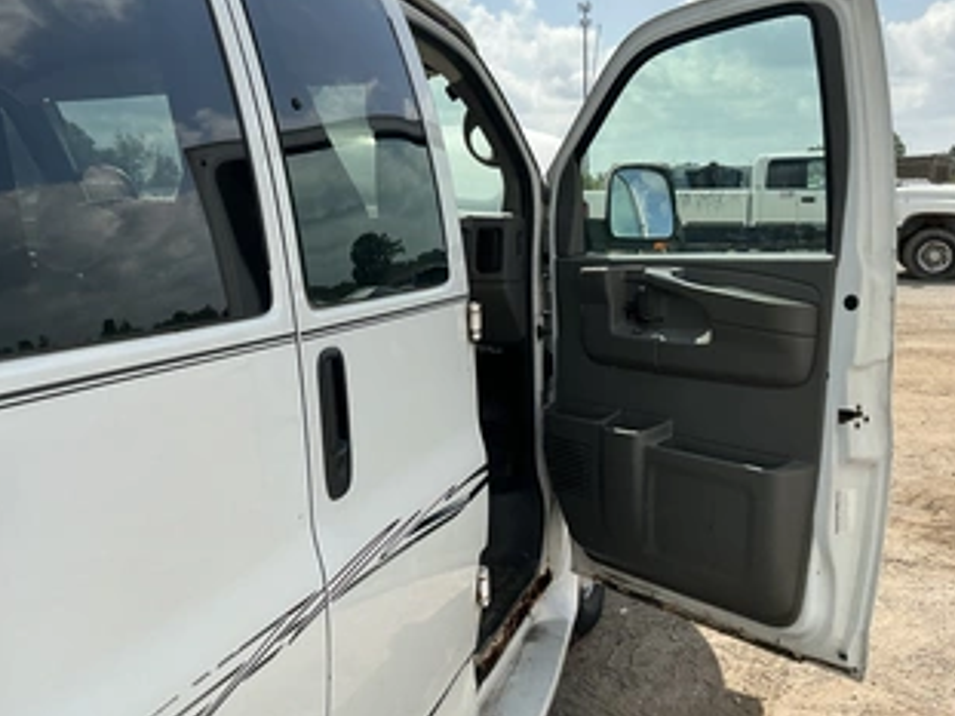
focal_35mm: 36
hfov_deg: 51.0
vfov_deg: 39.6
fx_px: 993
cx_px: 384
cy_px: 323
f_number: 1.8
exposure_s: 1/1786
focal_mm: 3
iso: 25
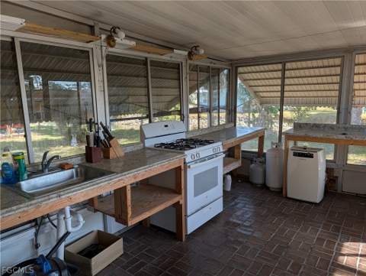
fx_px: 254
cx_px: 183
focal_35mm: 24
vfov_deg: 56.9
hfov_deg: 71.5
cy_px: 138
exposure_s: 1/499
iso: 32
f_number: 1.68
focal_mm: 6.9
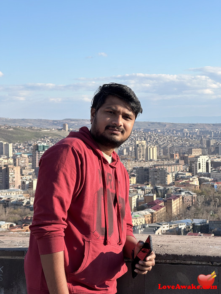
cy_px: 147
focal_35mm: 77
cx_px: 110
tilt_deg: -1.7
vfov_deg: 25.3
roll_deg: +0.4
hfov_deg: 19.1
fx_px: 655
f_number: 2.8
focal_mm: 9
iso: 32
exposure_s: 1/592
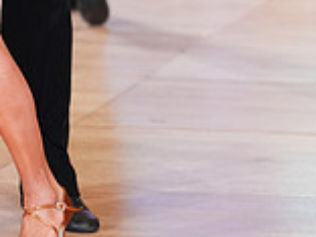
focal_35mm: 443
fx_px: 4044
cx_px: 25
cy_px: -225
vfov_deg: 3.3
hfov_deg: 4.5
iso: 1600
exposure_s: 1/320
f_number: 2.8
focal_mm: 124
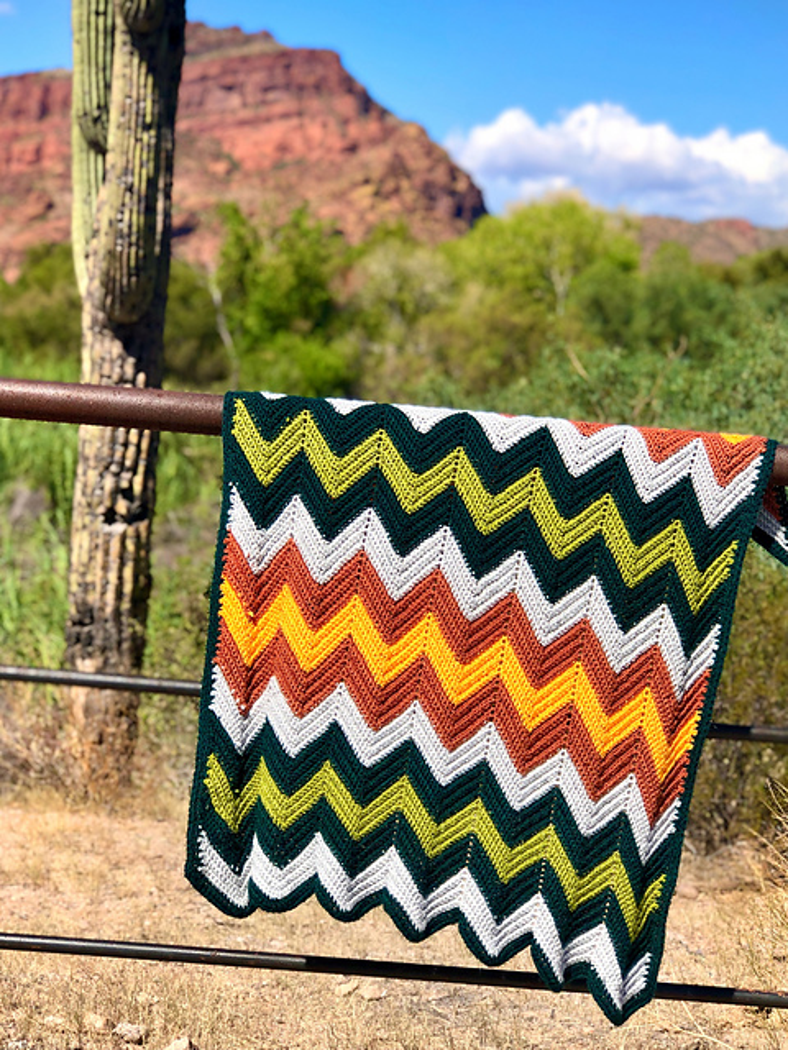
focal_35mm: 57
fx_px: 1730
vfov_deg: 33.8
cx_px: 394
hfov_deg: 25.7
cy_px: 525
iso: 20
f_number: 2.8
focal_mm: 6.6
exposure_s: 1/923
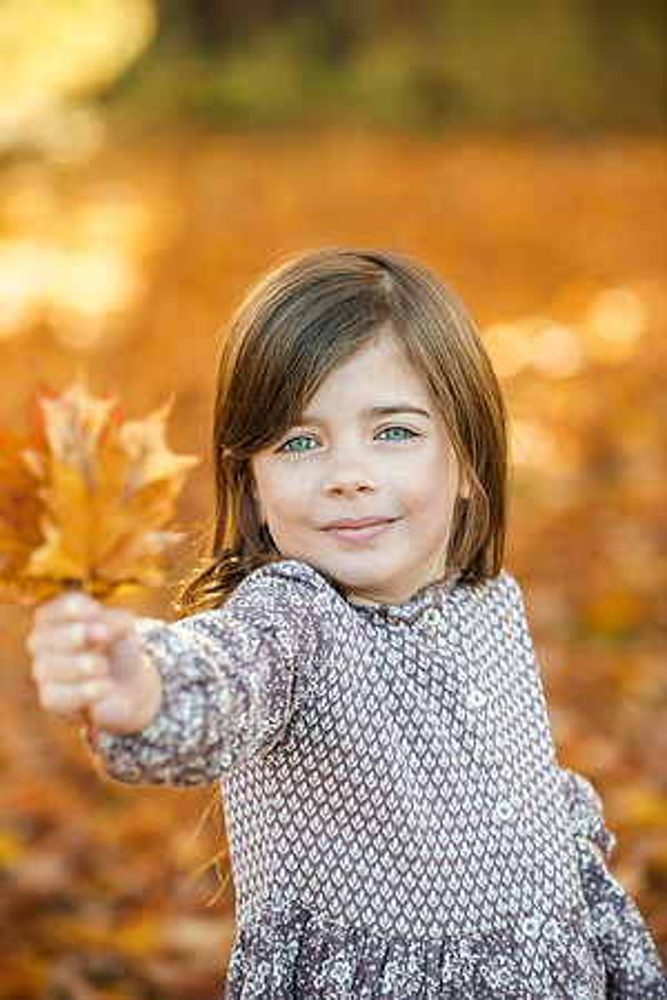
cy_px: 500
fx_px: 3891
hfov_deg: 9.8
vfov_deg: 14.7
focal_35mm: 140
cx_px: 334
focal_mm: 140
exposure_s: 1/320
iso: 500
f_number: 4
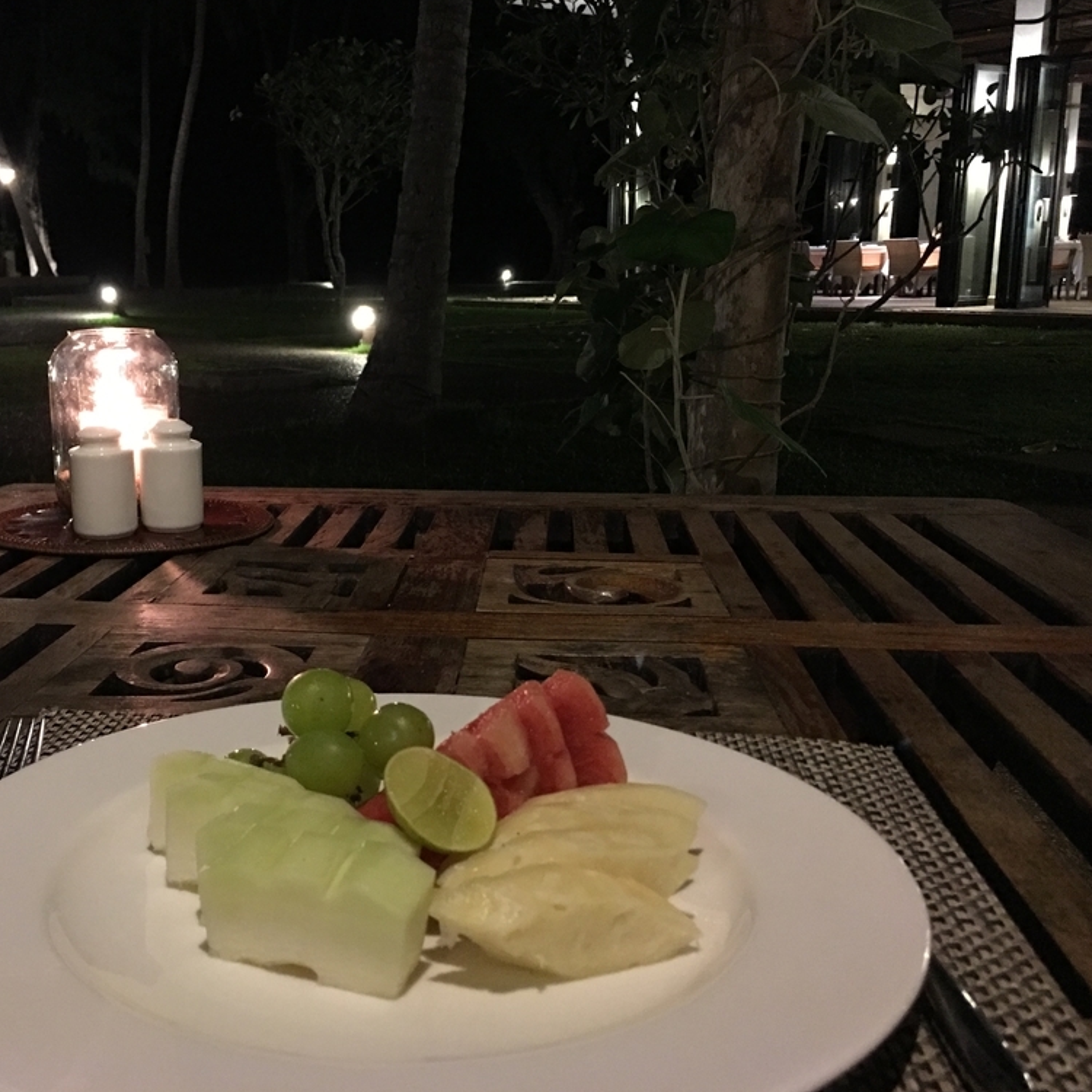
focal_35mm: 35
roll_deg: -0.3
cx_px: 387
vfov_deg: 47.2
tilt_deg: -12.0
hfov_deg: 46.7
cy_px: 546
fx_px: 1249
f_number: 2.2
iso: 200
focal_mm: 4.15
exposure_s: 1/4
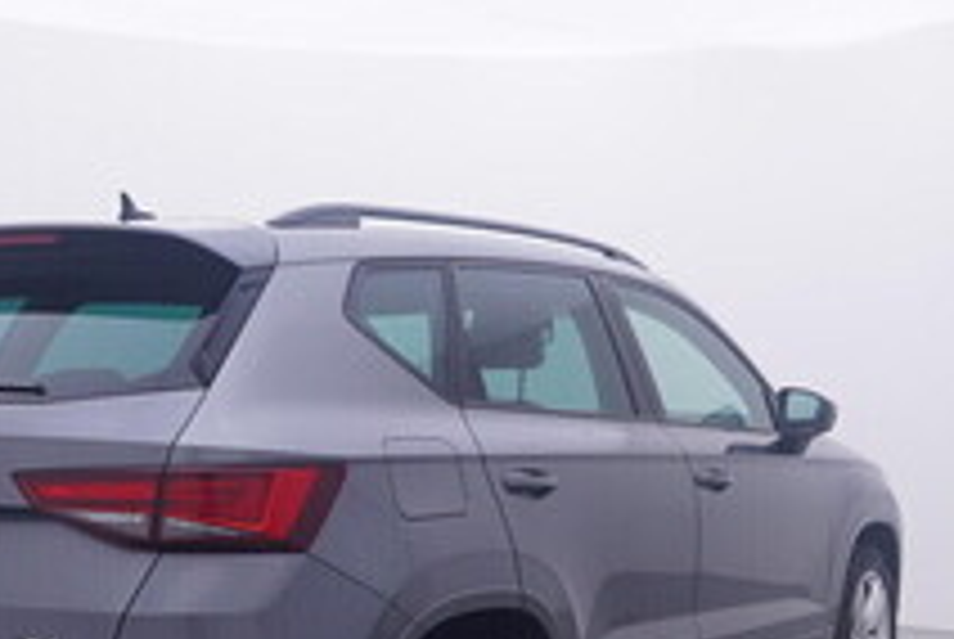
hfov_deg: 34.3
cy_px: 479
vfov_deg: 23.1
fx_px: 1547
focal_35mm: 58
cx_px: 461
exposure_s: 1/80
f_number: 5
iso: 200
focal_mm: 15
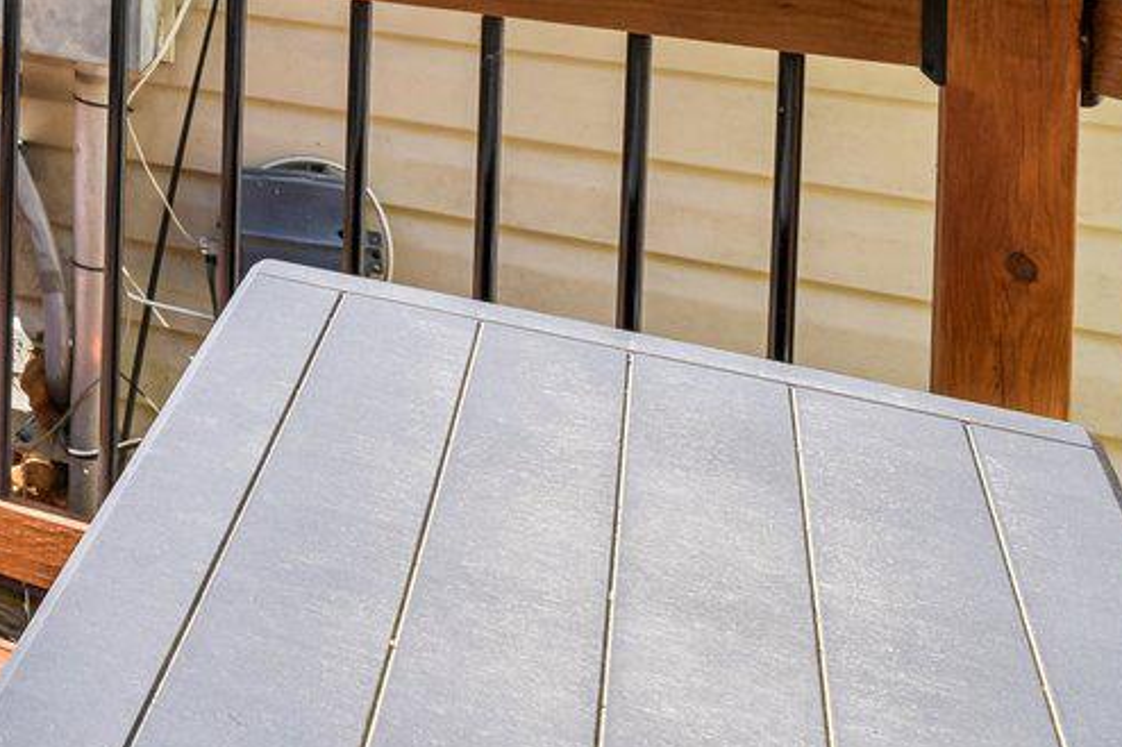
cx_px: -1133
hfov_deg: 19.2
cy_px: -414
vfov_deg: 19.8
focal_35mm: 58
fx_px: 1807
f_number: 8
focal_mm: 14
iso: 100
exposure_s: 1/125
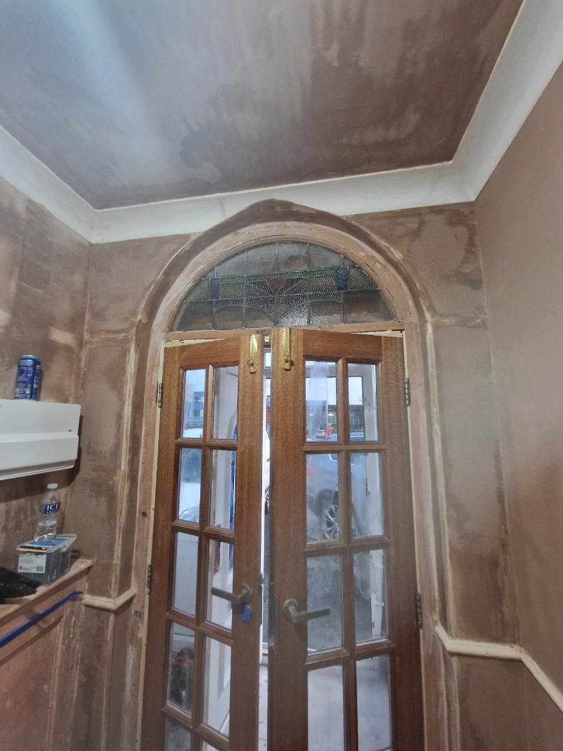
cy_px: 376
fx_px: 282
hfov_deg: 89.9
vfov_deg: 106.2
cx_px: 282
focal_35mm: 13
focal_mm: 2.2
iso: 400
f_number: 2.2
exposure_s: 1/50
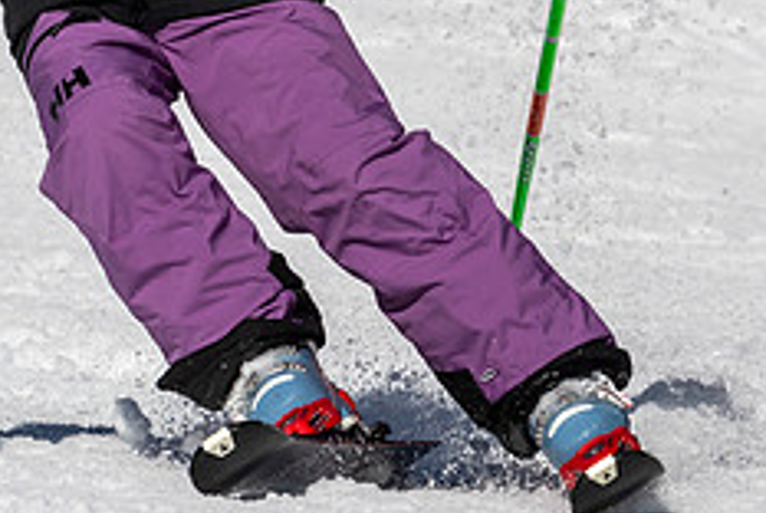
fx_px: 39775
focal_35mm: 1867
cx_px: 62
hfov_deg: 1.1
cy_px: 20
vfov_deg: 0.7
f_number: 8
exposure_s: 1/2000
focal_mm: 400
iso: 200
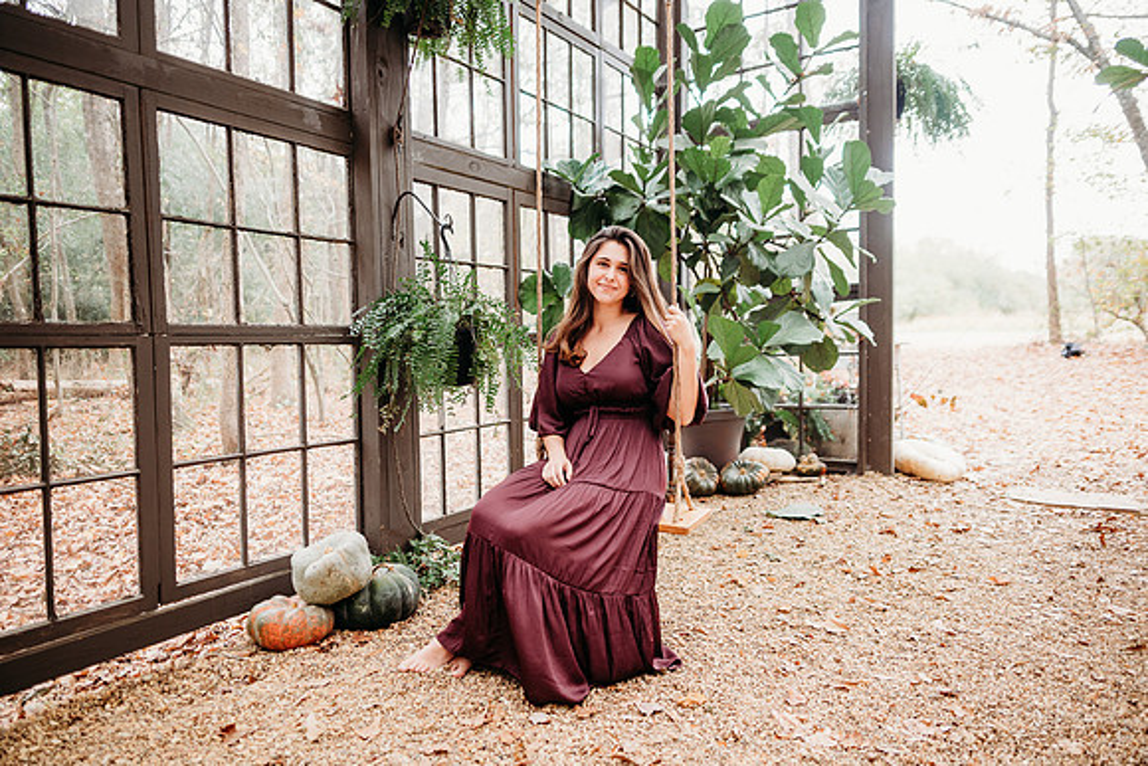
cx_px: 574
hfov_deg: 73.7
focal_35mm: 24
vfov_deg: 53.2
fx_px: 765
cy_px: 383
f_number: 2.2
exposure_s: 1/200
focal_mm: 24
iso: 320
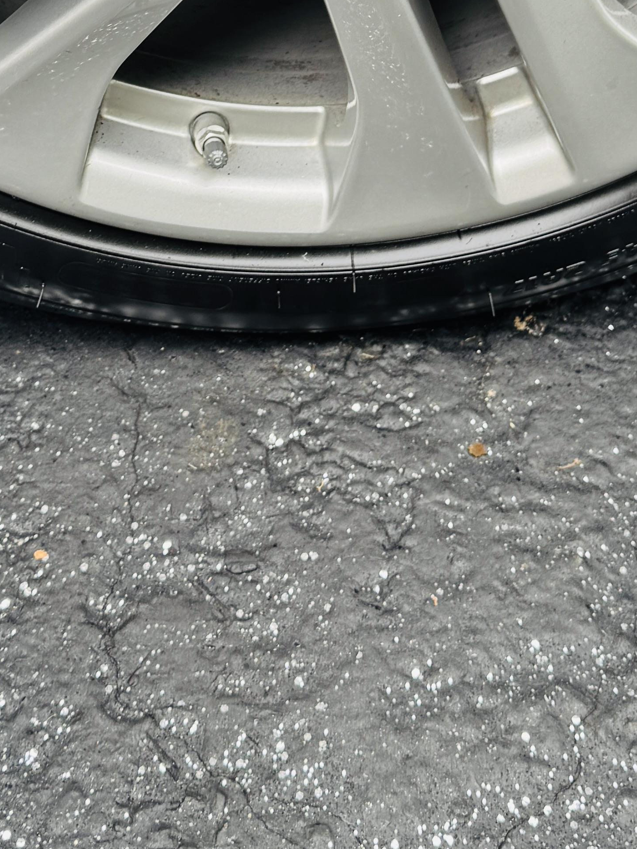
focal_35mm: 71
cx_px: 328
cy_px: -8
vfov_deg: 25.9
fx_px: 1742
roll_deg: +0.0
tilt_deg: -41.4
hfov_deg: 20.7
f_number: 1.78
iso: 64
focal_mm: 6.76
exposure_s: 1/121
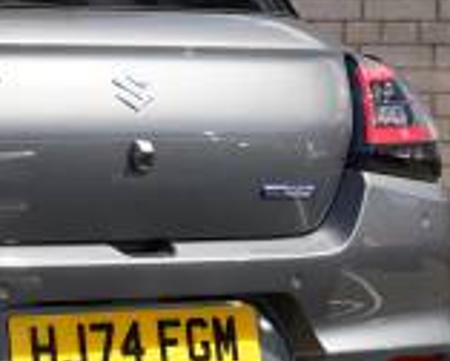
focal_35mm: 220
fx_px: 2932
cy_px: 77
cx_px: -232
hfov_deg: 8.6
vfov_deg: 7.0
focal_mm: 57.5
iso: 100
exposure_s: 1/160
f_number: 4
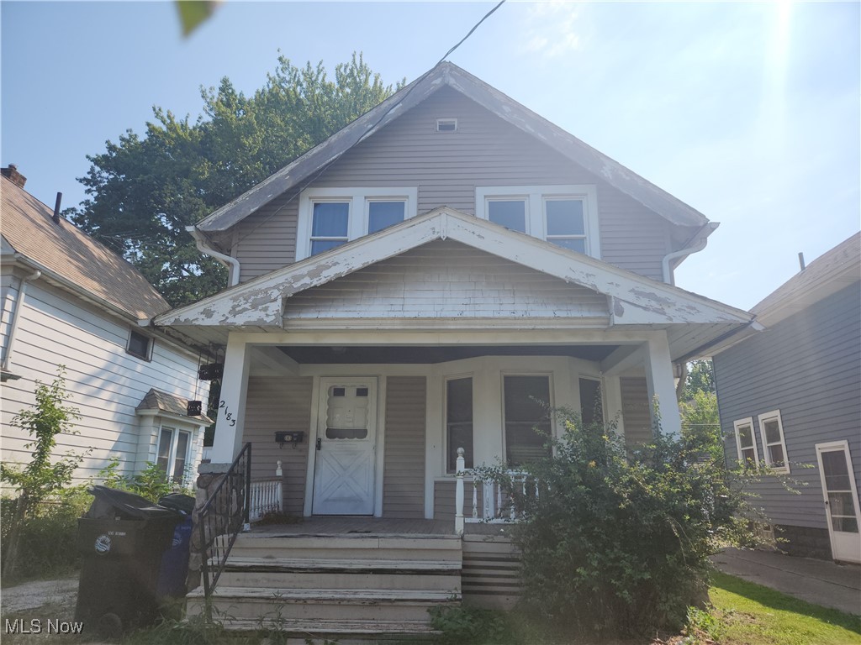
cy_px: 322
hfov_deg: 73.9
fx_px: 572
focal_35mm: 23
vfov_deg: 58.9
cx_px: 430
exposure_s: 1/2252
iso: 20
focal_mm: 5.4
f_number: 1.8
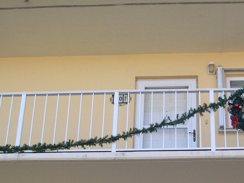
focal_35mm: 92
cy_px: 113
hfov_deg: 21.2
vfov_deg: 16.1
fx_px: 649
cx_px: 167
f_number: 2.8
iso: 100
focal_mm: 8
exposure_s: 1/537
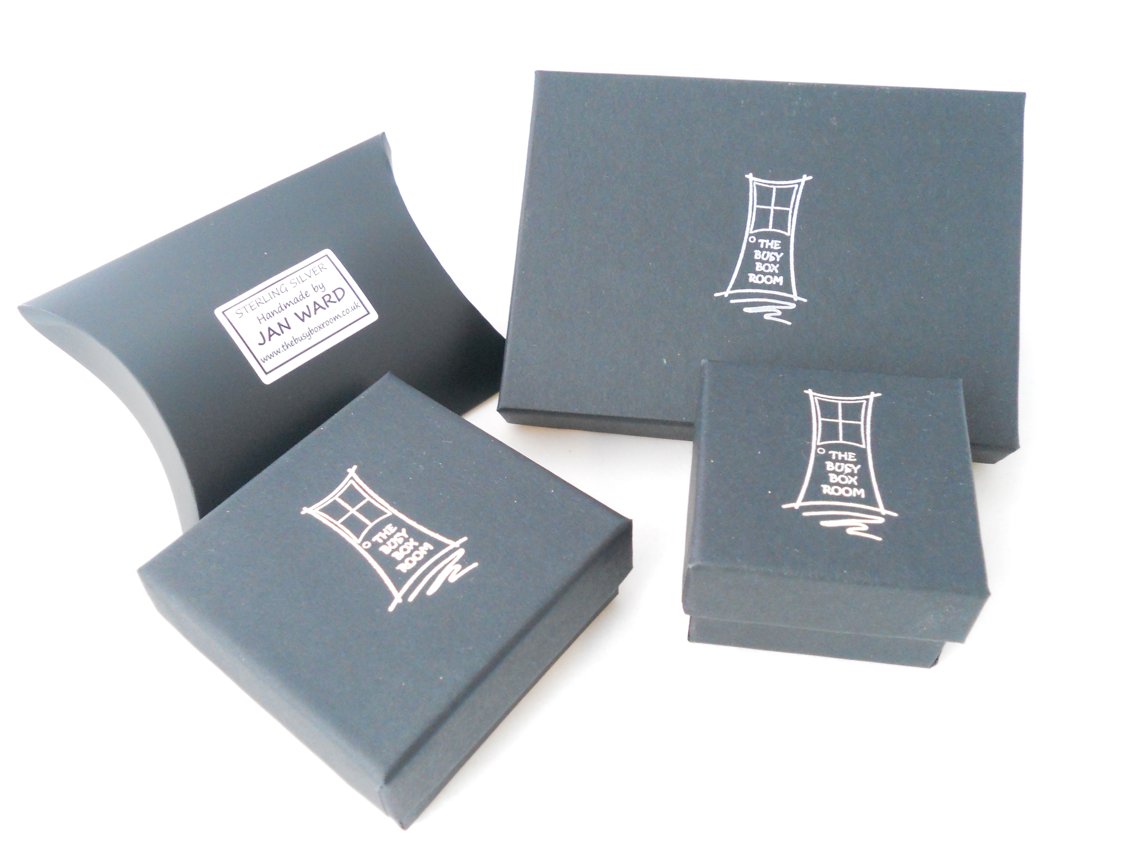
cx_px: 562
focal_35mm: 33
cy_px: 424
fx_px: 1072
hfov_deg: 55.4
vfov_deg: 42.9
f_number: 3.5
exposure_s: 1/20
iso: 400
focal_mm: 5.8
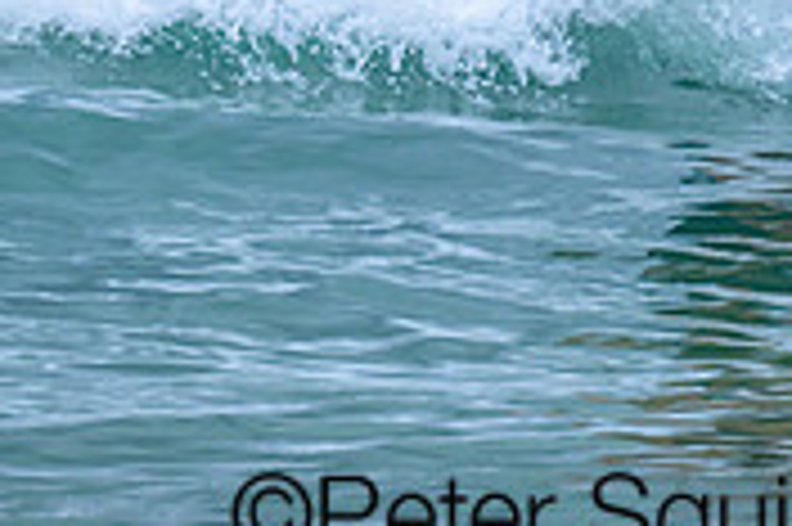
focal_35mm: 2185
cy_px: -391
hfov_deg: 0.9
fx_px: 48024
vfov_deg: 0.6
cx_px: 693
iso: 900
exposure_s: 1/2000
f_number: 8
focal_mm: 560
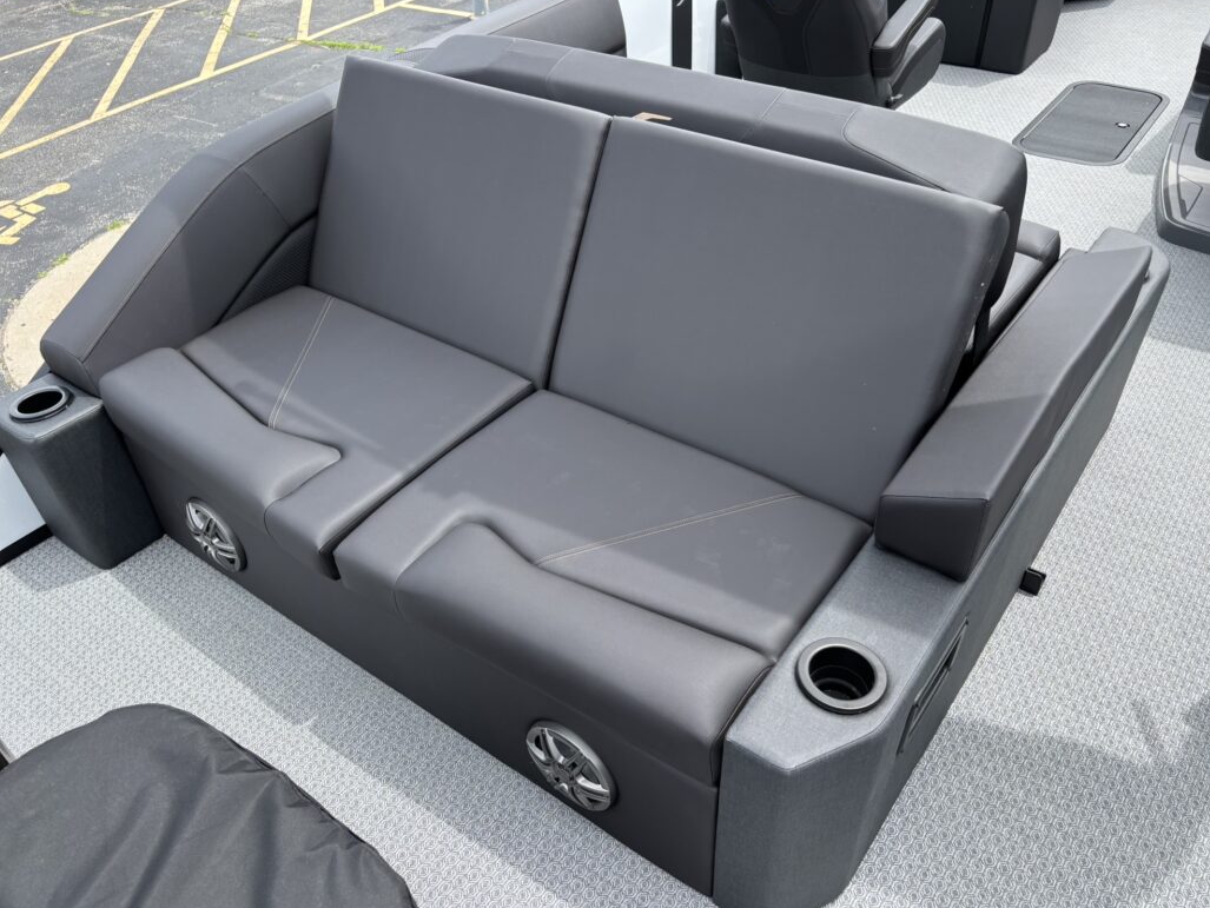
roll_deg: +1.4
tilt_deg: -40.0
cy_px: 460
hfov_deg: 65.3
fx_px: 944
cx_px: 610
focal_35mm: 27
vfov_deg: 51.4
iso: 50
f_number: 1.6
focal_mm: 5.96
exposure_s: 1/831
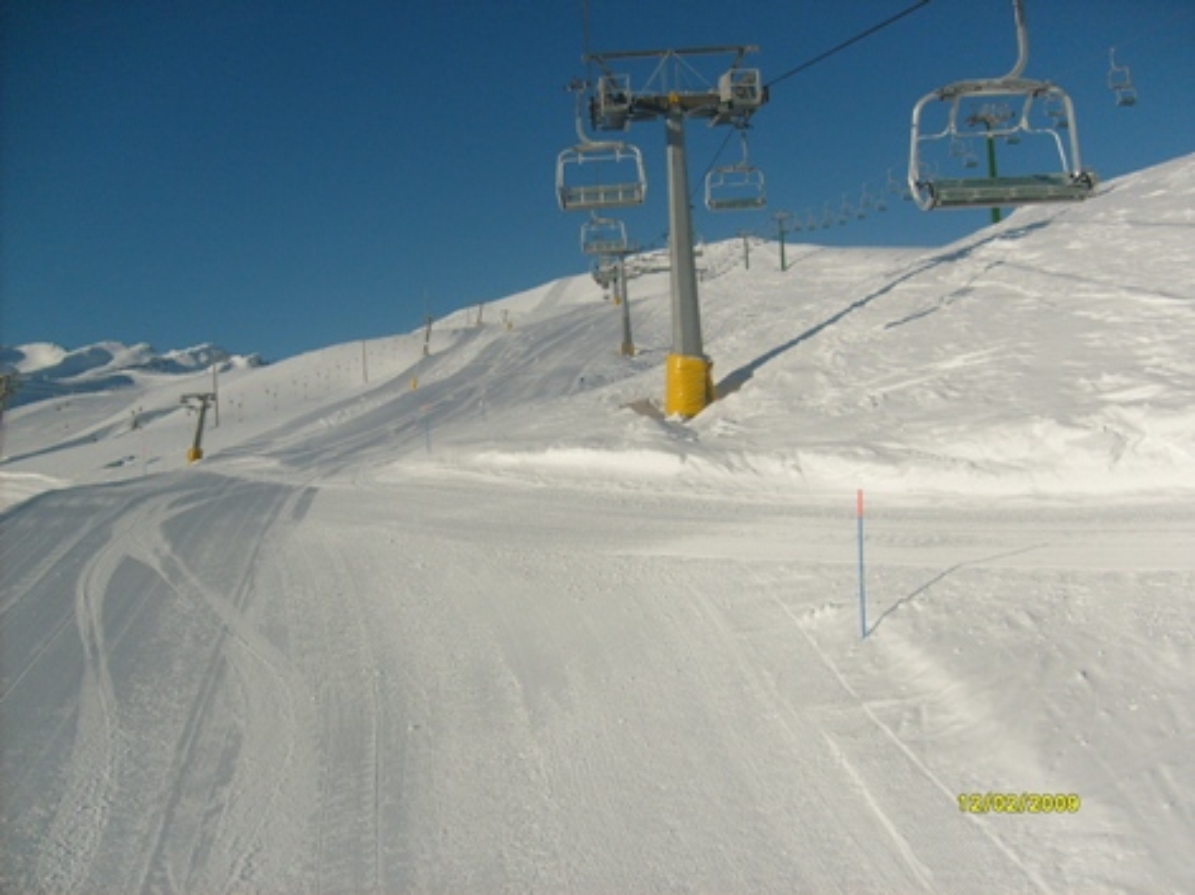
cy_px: 448
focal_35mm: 35
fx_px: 1208
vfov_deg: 40.7
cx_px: 598
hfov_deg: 52.6
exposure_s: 1/1000
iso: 80
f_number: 7.1
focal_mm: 5.8
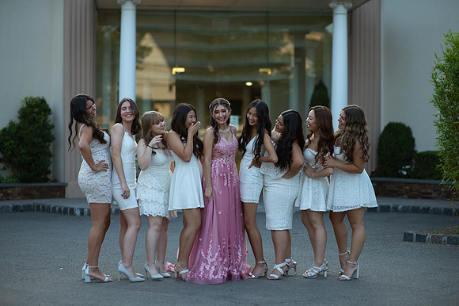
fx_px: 1083
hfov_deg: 23.9
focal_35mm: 85
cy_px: 153
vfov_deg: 16.1
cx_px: 230
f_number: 2
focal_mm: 85
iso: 250
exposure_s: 1/1000
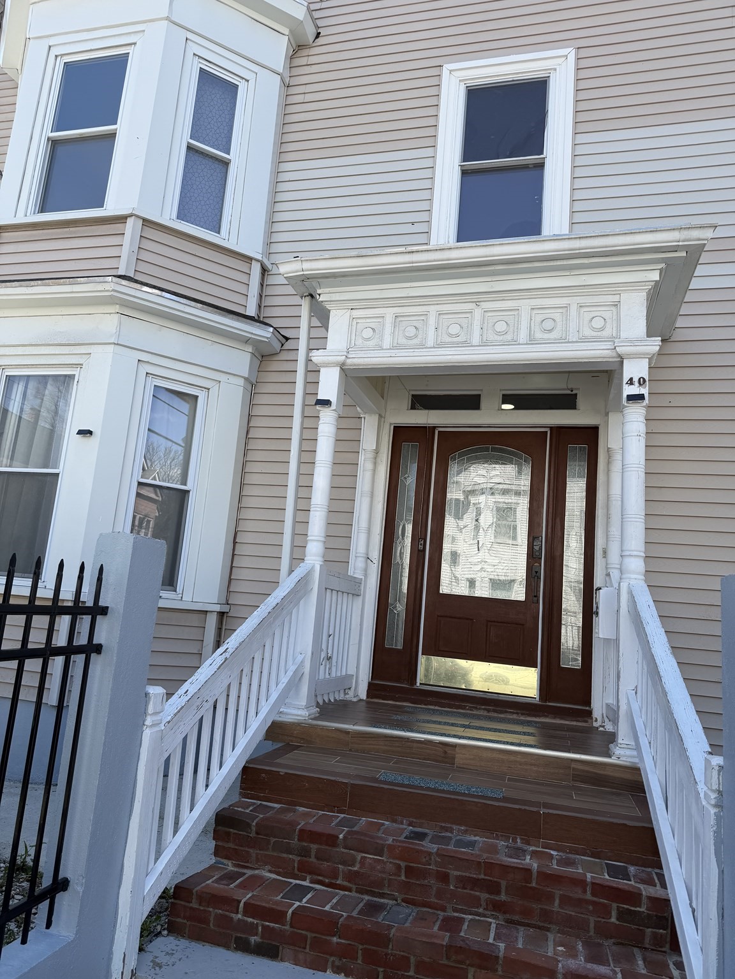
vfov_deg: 71.6
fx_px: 679
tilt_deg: +8.2
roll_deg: -5.4
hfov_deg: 56.8
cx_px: 368
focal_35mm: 24
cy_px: 490
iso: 80
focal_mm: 6.76
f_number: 1.78
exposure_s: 1/1855
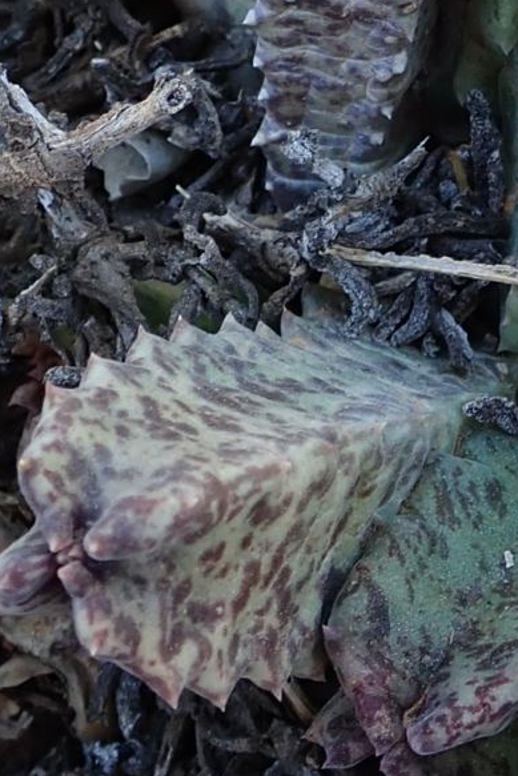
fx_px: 2308
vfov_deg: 18.6
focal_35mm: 107
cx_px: 426
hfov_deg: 12.7
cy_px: -7
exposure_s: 1/60
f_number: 3.2
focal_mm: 5.5
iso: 100
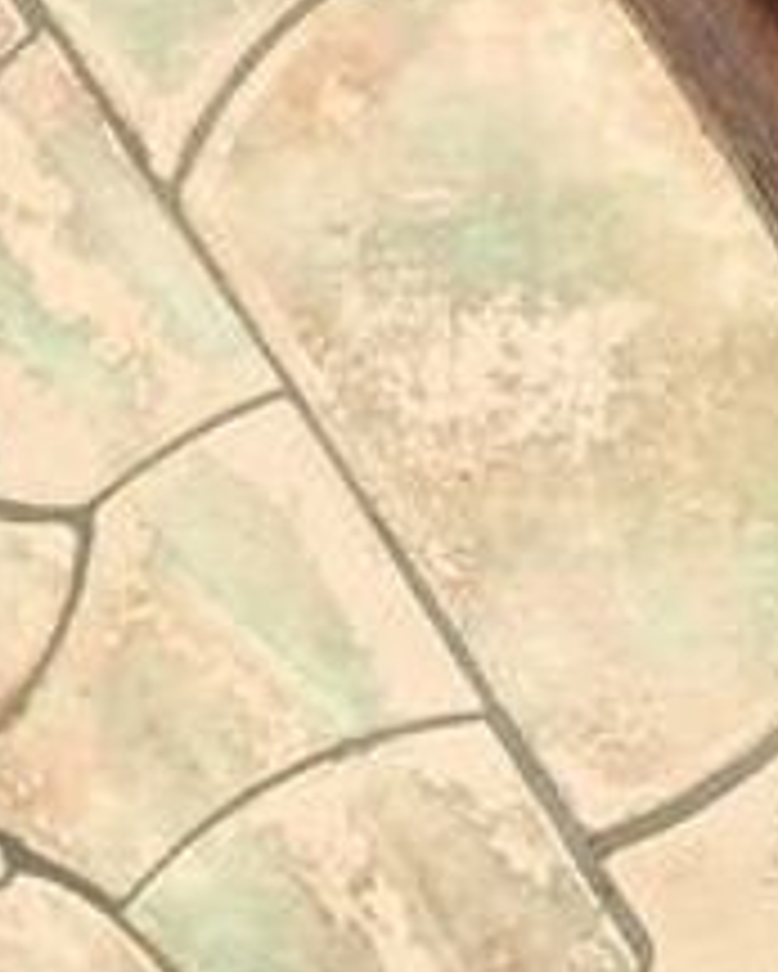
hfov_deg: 8.2
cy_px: 601
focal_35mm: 175
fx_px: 5033
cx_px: -971
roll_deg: -2.2
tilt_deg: -31.3
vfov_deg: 11.0
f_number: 2.2
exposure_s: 1/3344
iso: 25
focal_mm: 4.15
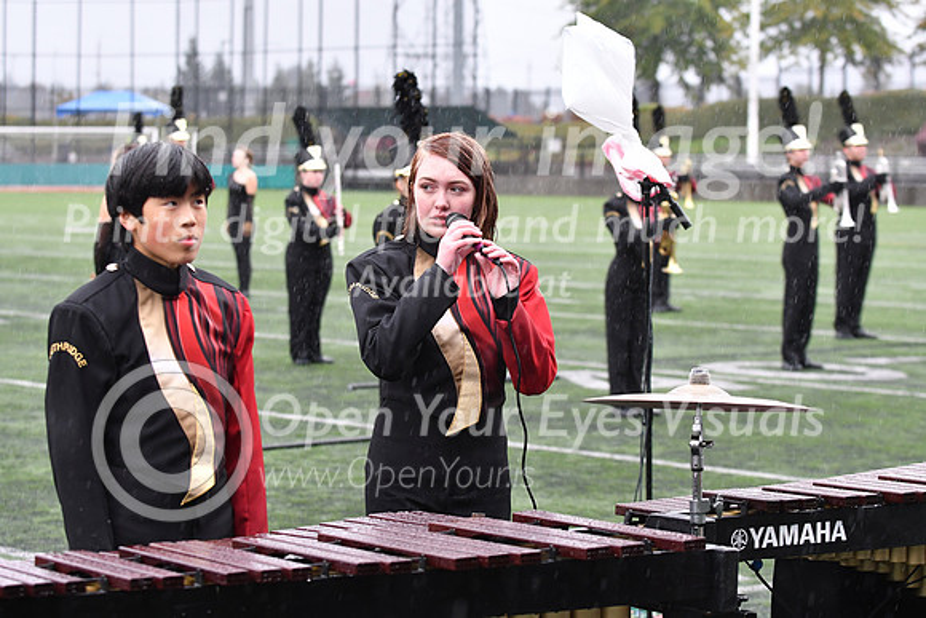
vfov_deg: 13.0
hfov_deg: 19.5
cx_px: 463
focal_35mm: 105
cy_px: 309
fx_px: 2701
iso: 1000
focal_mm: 70
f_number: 4
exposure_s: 1/400
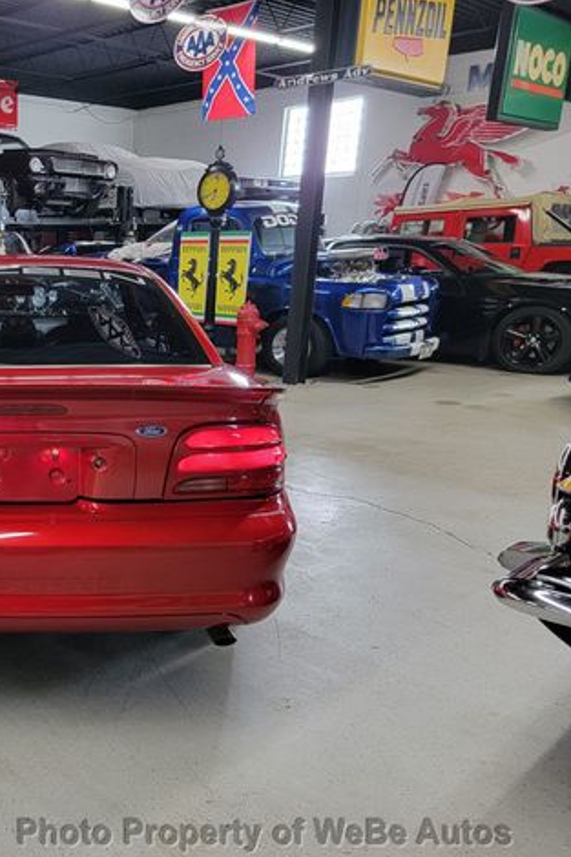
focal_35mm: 34
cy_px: 434
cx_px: -11
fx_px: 809
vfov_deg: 55.8
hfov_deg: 34.9
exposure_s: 1/40
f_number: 1.8
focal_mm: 6.7
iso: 200
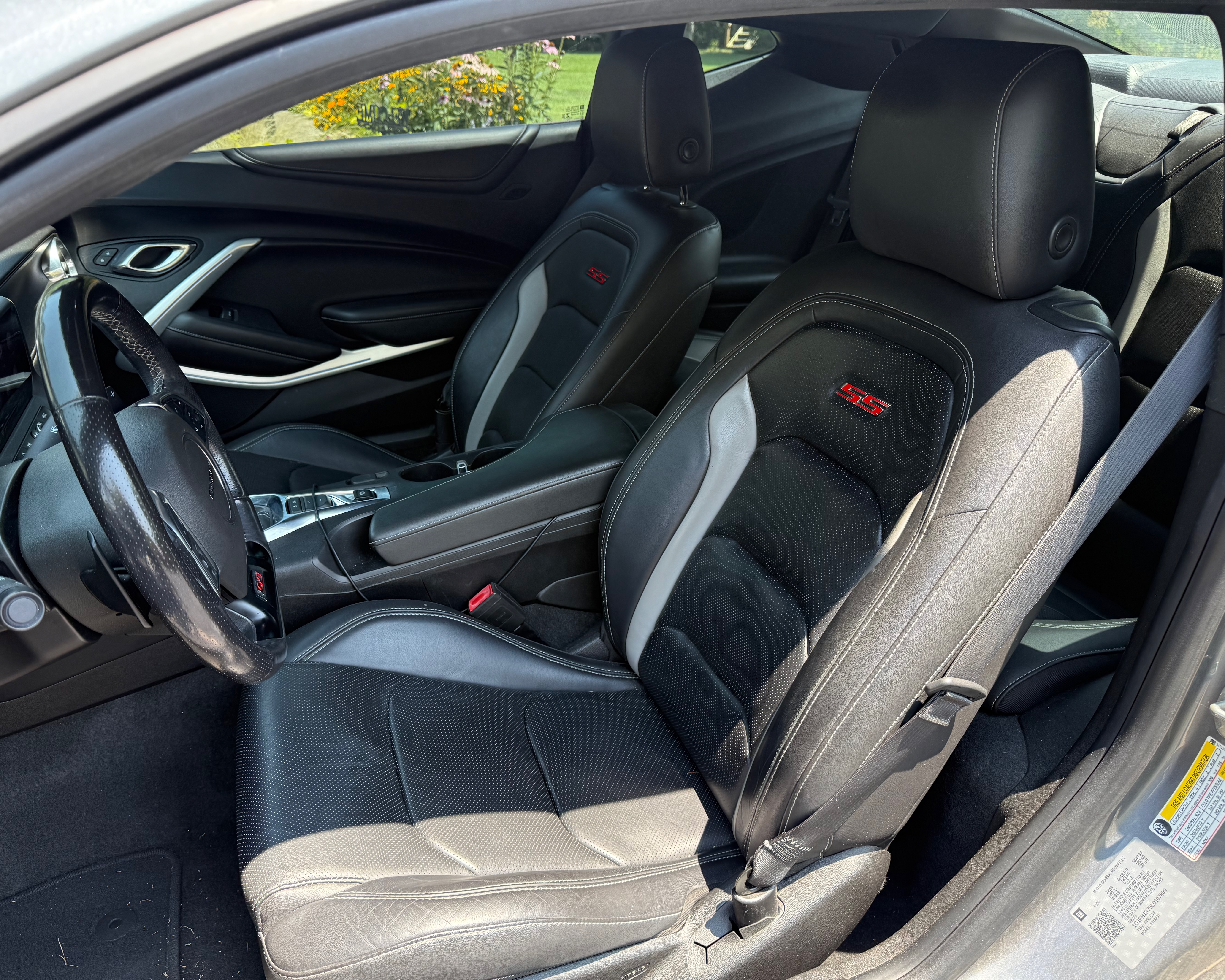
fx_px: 906
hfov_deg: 68.1
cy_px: 490
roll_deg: +2.8
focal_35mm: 25
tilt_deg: -27.3
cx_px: 599
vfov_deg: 56.8
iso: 80
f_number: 1.78
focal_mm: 6.76
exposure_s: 1/467
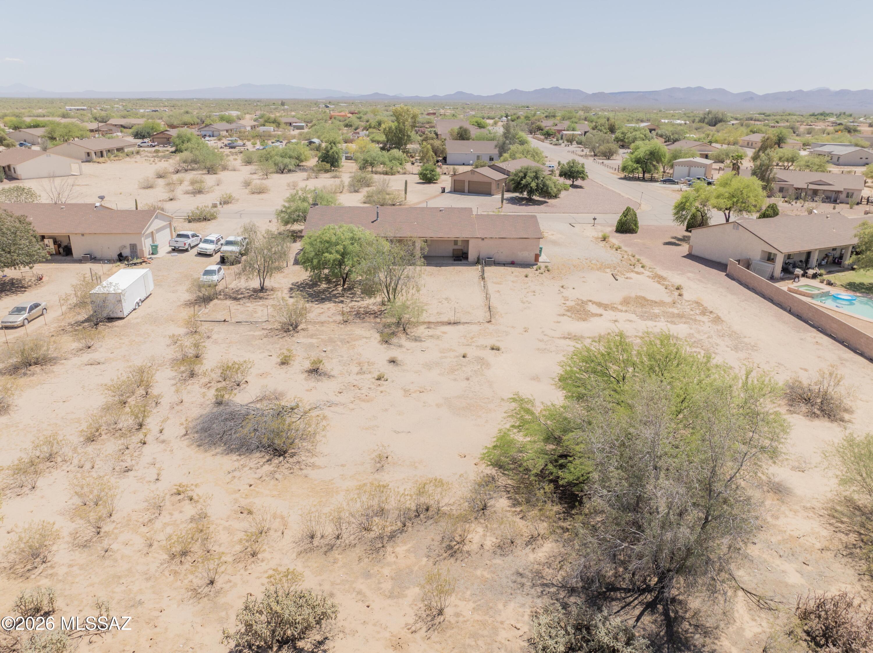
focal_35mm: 24
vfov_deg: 56.8
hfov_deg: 71.6
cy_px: 326
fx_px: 605
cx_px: 436
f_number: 2.8
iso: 100
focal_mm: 12.29
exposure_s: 1/25
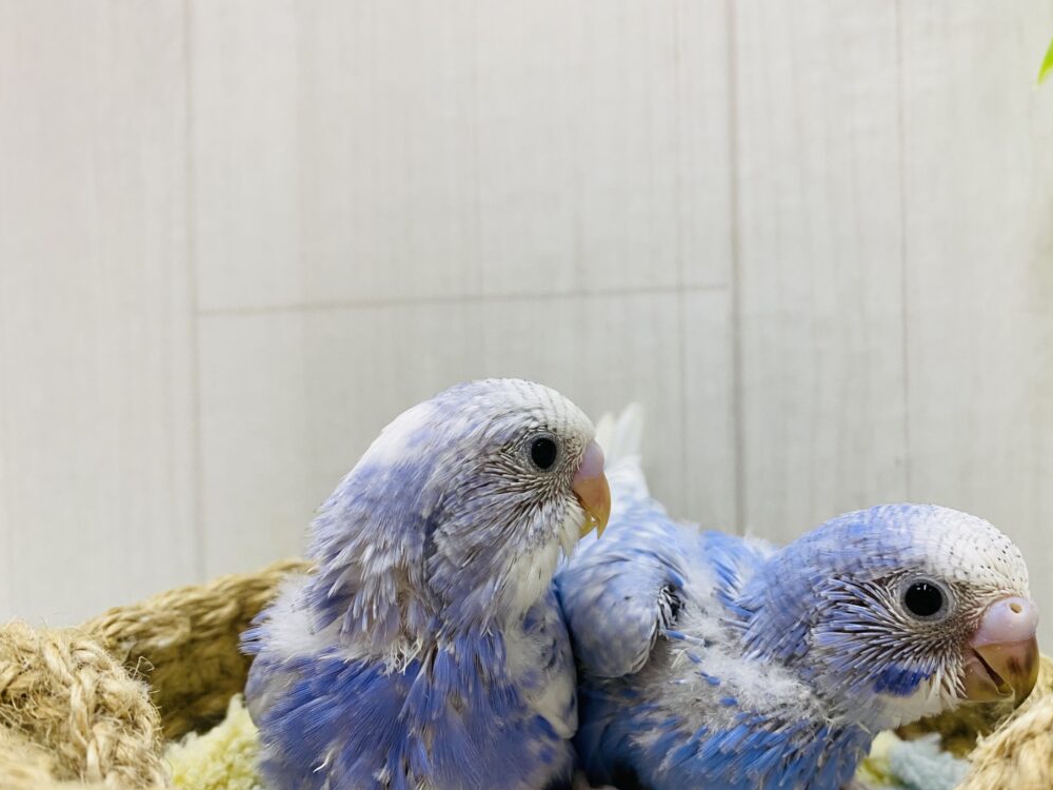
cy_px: 440
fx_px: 913
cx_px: 616
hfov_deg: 59.6
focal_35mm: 30
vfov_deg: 46.7
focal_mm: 4.25
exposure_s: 1/50
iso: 64
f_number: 1.8
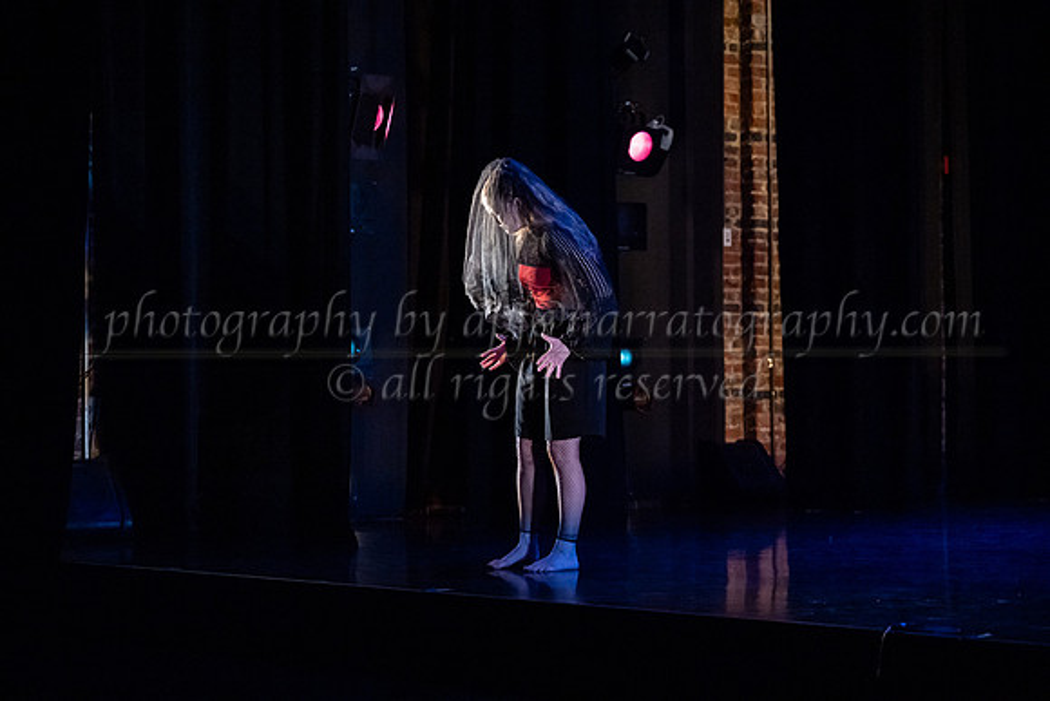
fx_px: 2188
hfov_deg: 27.0
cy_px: 350
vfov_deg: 18.2
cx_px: 525
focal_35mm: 75
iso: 4000
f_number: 3.5
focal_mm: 75
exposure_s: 1/320
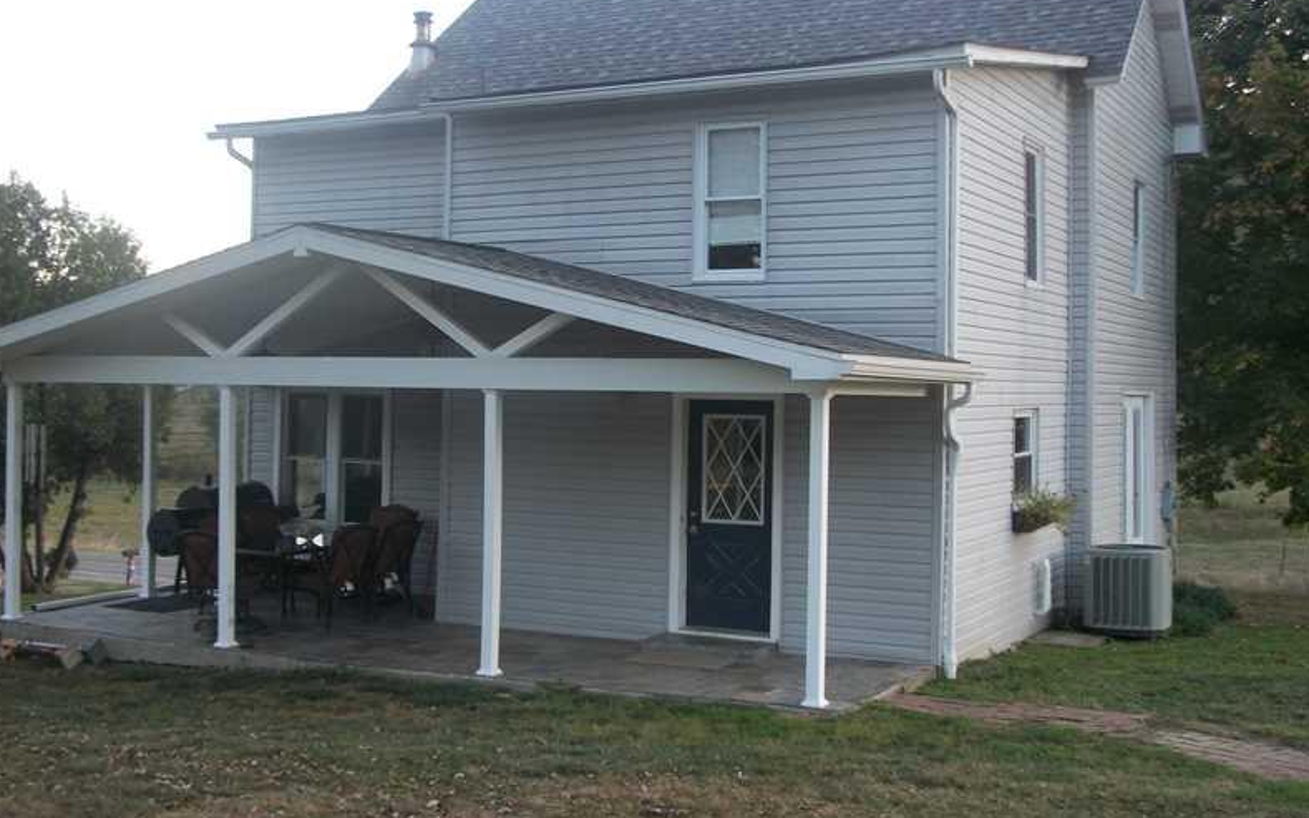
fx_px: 1534
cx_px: 652
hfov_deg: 46.2
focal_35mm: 43
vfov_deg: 29.8
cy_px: 367
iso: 80
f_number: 3.2
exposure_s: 1/100
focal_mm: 7.1
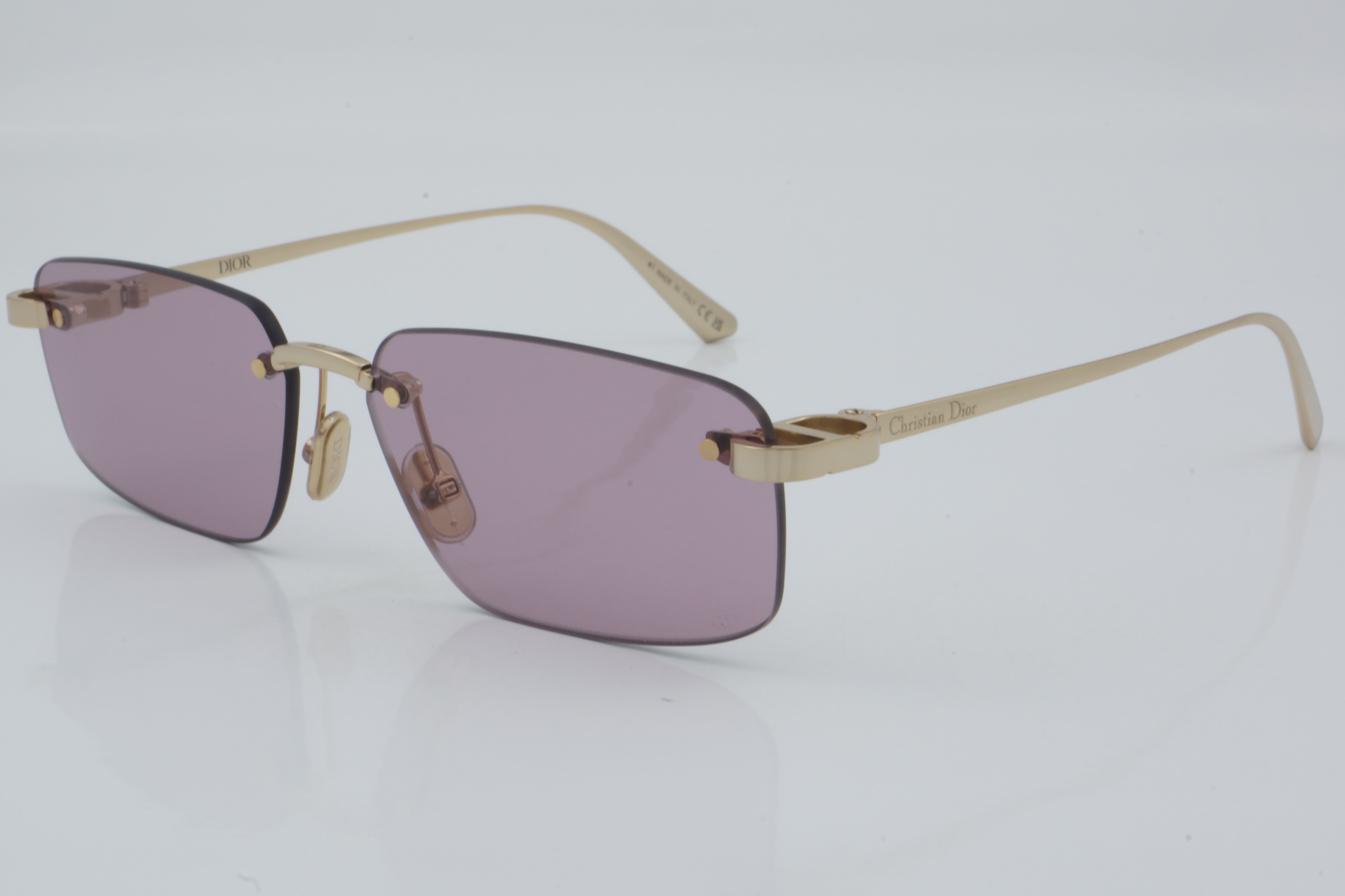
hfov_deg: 27.0
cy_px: 448
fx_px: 2802
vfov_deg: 18.2
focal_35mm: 75
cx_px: 672
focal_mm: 50
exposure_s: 1/4
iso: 100
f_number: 29
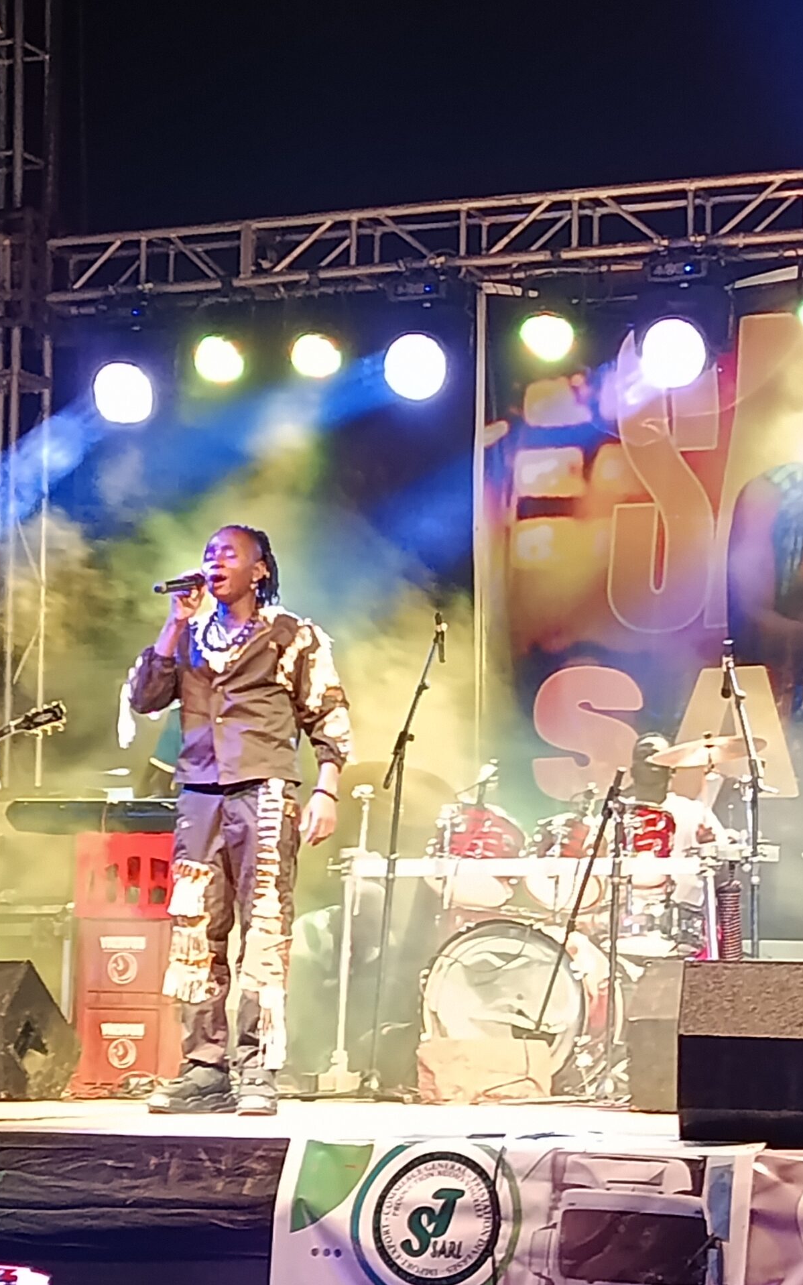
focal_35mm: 92
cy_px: 642
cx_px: 538
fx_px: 3222
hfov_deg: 14.2
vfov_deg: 22.6
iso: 2000
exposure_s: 1/25
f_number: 1.7
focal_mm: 5.24
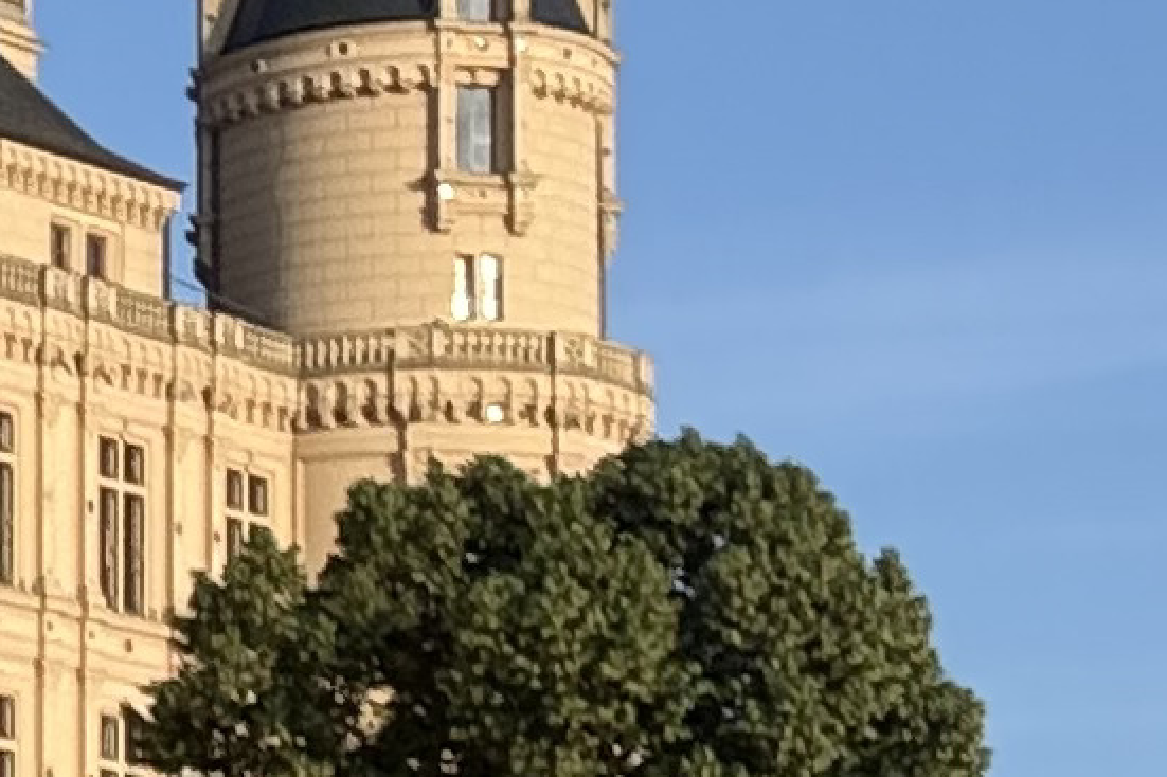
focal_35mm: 175
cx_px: -1447
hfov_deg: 10.4
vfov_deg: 7.8
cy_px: 824
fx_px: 5671
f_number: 1.9
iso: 25
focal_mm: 2.69
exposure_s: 1/557
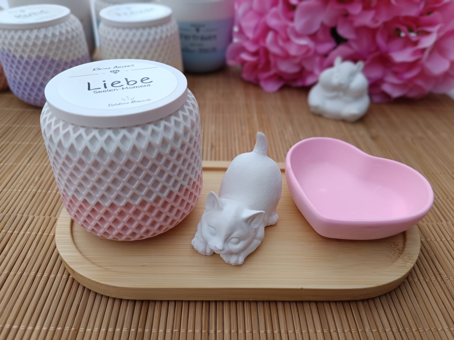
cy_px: 170
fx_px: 315
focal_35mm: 24
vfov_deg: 56.8
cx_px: 227
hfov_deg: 71.6
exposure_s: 1/560
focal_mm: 5.31
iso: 53
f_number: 1.7
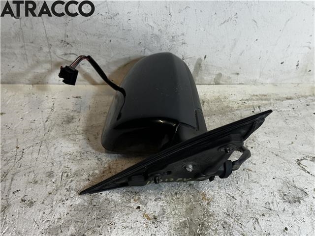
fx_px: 437
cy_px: 118
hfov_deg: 39.7
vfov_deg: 30.3
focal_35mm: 48
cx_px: 158
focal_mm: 6.86
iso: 64
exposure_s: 1/100
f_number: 1.78
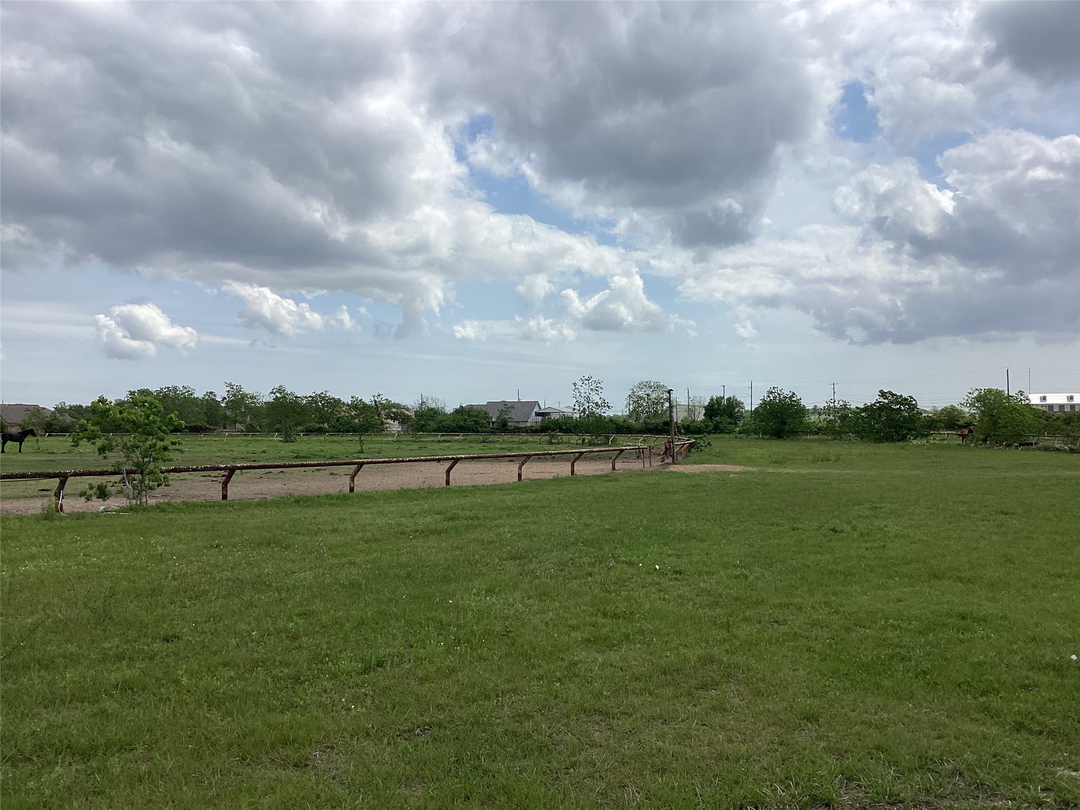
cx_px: 540
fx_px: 967
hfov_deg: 58.4
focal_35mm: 31
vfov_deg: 45.4
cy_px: 405
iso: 25
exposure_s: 1/2717
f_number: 2.4
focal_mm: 3.3
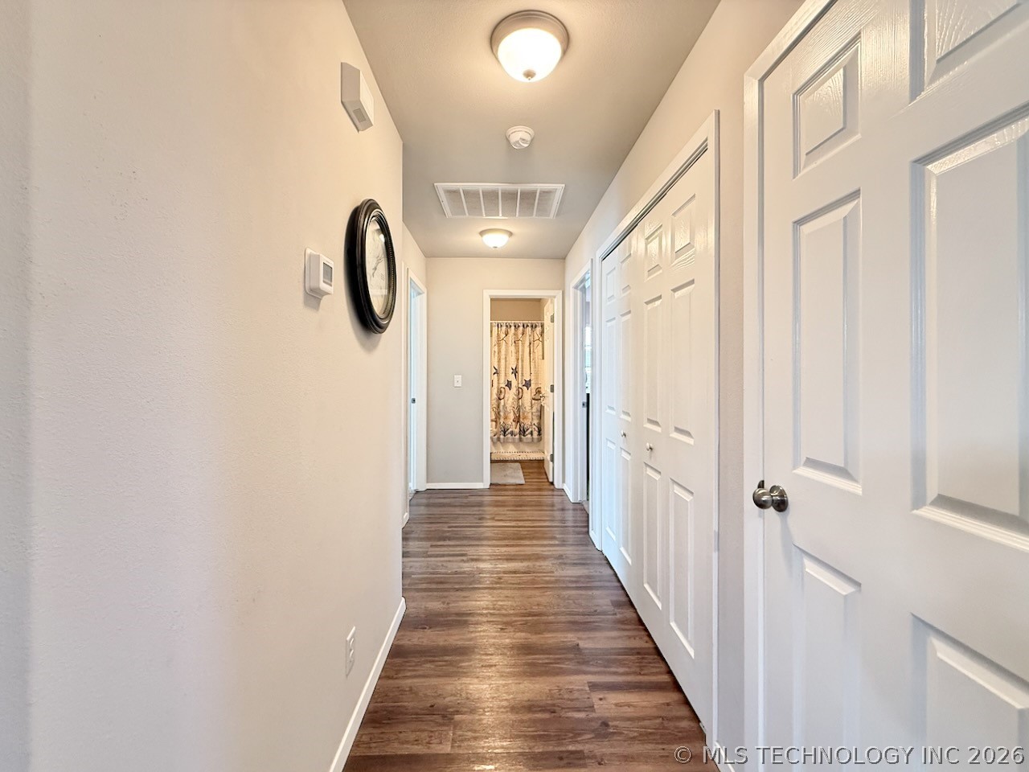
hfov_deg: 102.1
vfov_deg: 85.7
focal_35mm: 14
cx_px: 514
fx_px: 416
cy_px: 386
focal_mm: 2.22
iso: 500
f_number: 2.2
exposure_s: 1/60
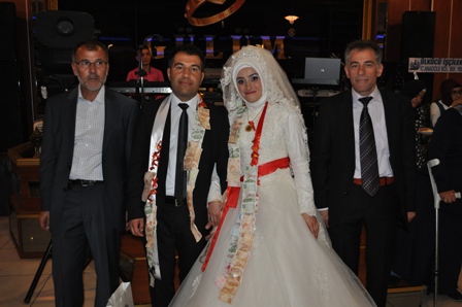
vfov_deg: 39.9
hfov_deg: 57.3
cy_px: 154
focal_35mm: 33
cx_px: 231
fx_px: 423
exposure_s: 1/60
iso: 800
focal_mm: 22
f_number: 4
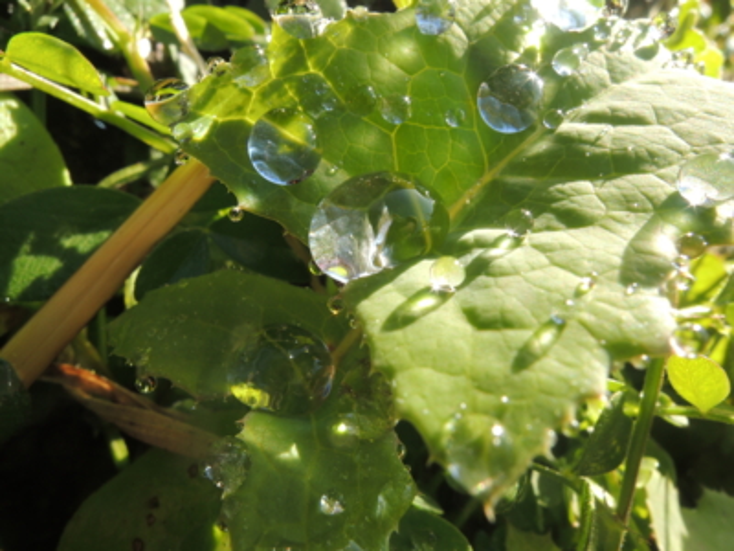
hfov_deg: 71.6
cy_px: 276
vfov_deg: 56.8
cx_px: 367
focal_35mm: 24
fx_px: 509
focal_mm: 4.3
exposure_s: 1/60
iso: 100
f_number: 8
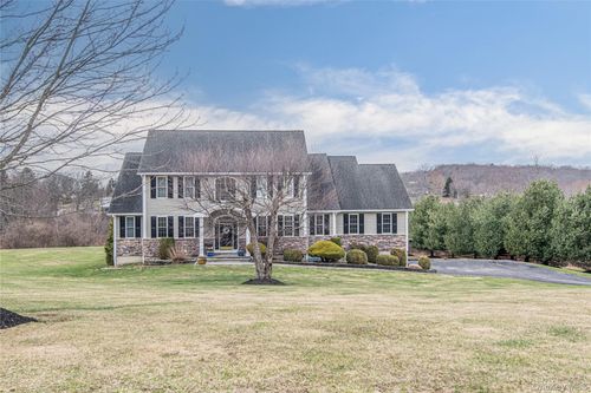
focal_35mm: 35
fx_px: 574
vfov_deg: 37.8
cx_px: 296
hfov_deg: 54.5
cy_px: 196
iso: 320
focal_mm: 35
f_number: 11
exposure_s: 1/250
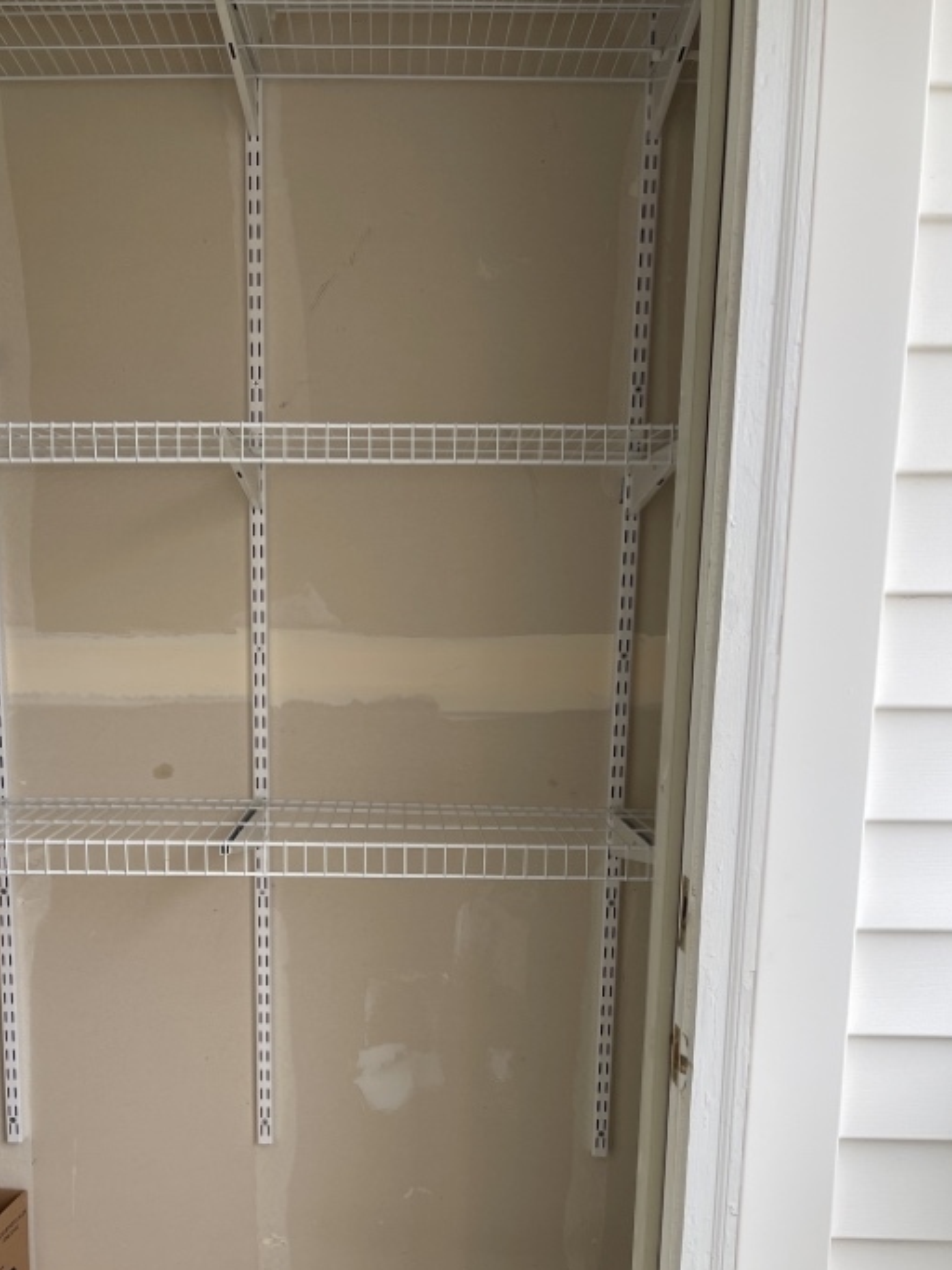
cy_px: 878
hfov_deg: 36.6
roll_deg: +0.5
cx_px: 353
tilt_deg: -12.6
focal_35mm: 39
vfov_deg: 46.9
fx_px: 1431
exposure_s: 1/392
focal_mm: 5.1
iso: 50
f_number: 1.6
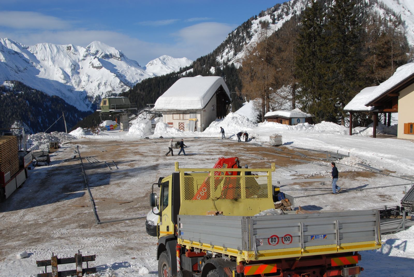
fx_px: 414
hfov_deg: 53.1
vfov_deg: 37.0
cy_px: 138
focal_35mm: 36
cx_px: 207
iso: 125
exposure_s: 1/400
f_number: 10
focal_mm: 24
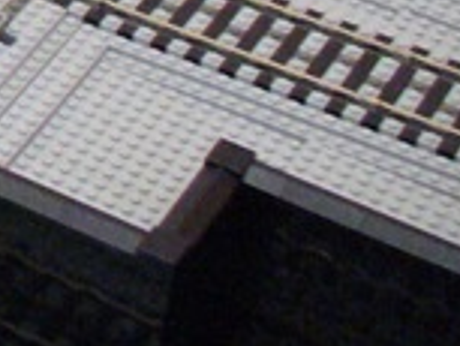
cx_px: -707
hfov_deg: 9.1
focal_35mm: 193
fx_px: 2567
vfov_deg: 7.3
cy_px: -457
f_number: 2.8
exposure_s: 1/30
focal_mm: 6.1
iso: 400
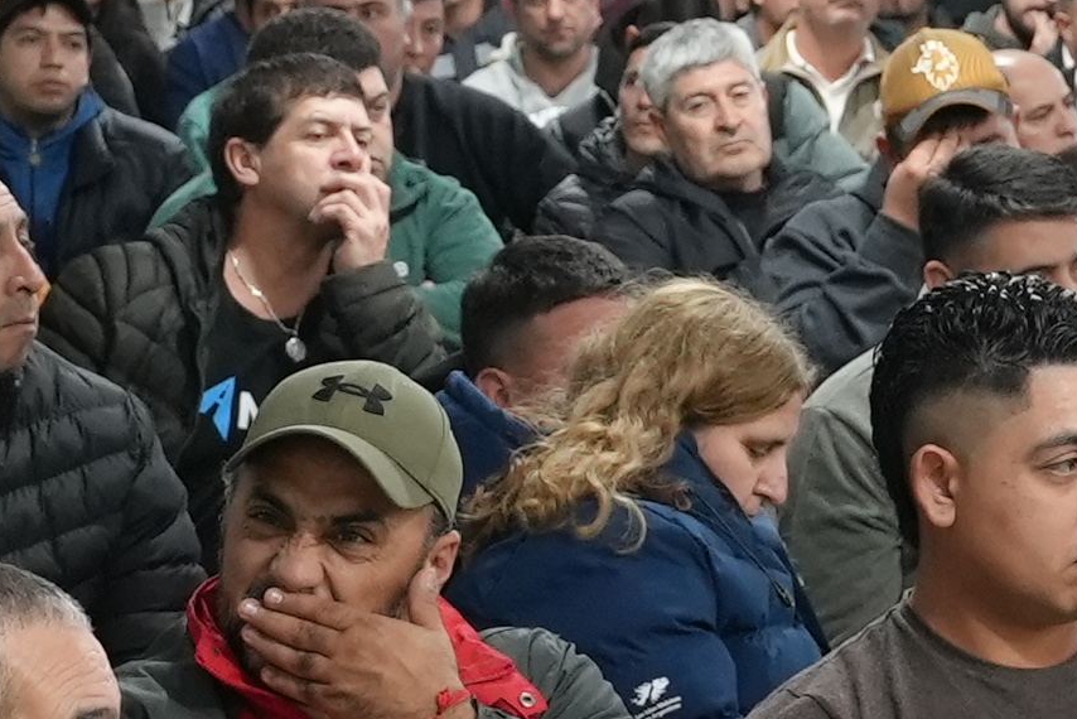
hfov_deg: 11.6
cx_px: 1032
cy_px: -114
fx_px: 5237
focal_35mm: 175
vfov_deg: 7.8
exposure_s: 1/160
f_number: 4.5
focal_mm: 36
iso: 4000
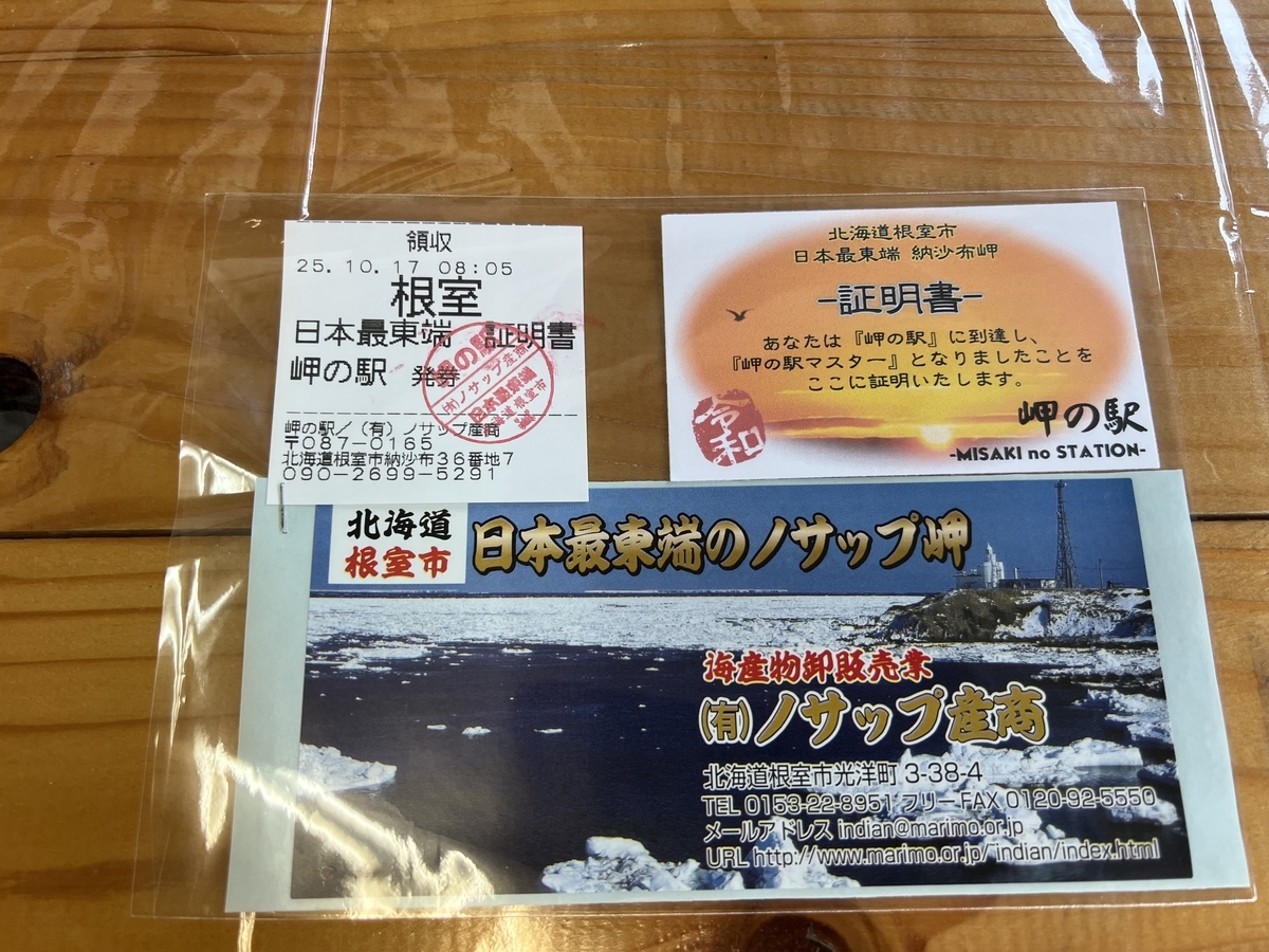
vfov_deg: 53.1
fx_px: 953
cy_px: 476
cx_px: 634
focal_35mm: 26
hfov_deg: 67.3
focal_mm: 5.7
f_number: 1.5
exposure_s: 1/100
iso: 50
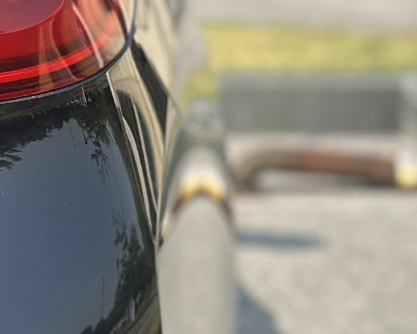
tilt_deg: -5.7
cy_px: -18
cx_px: -63
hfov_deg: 9.6
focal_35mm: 198
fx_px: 2443
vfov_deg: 7.8
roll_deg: -0.2
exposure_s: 1/2203
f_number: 1.78
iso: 100
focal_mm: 6.86
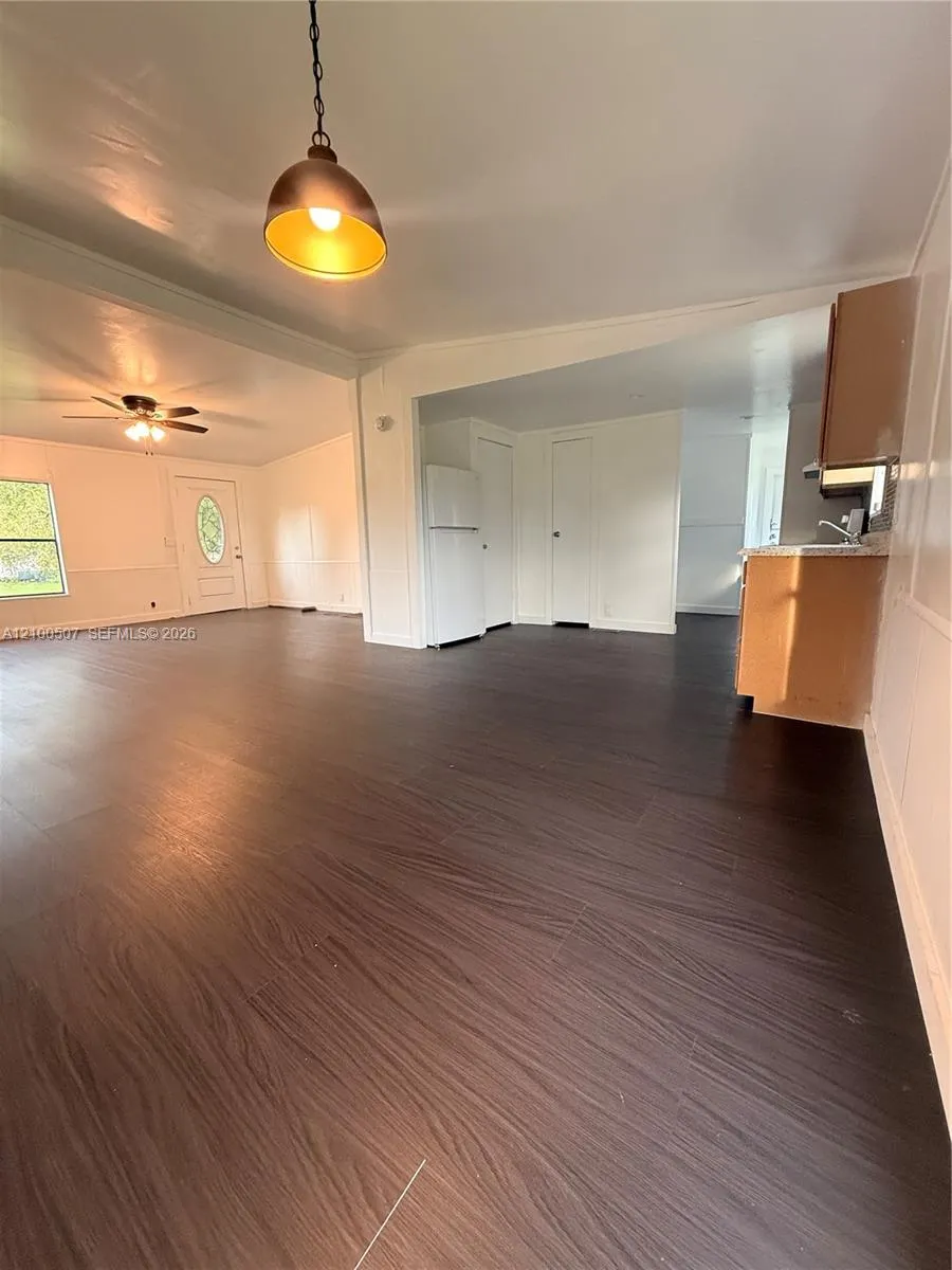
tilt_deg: -9.2
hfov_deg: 85.7
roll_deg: +1.1
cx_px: 476
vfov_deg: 102.1
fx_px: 513
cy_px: 635
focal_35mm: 14
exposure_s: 1/60
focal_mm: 2.22
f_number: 2.2
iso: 400
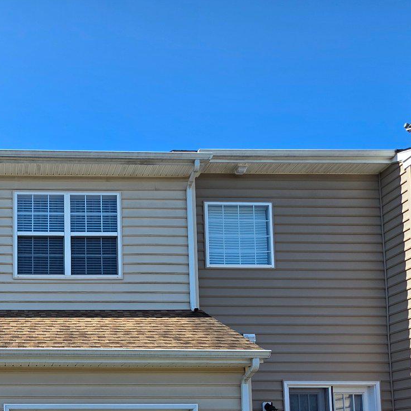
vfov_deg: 43.2
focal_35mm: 32
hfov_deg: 44.5
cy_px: 418
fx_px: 430
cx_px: 13
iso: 40
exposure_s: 1/1090
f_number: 1.9
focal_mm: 2.2
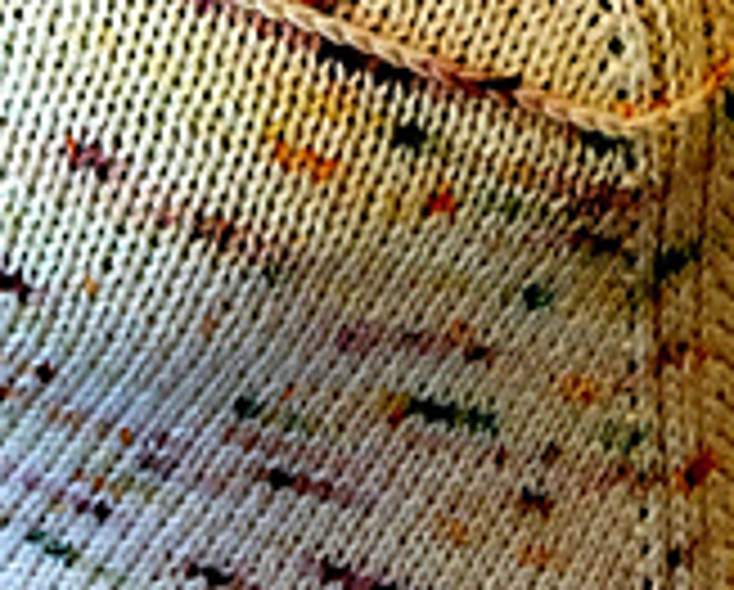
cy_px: -441
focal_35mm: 111
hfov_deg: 16.9
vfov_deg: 12.8
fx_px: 2416
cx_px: 14
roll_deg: +2.0
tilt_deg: -25.9
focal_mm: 4.15
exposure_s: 1/15
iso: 40
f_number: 2.2
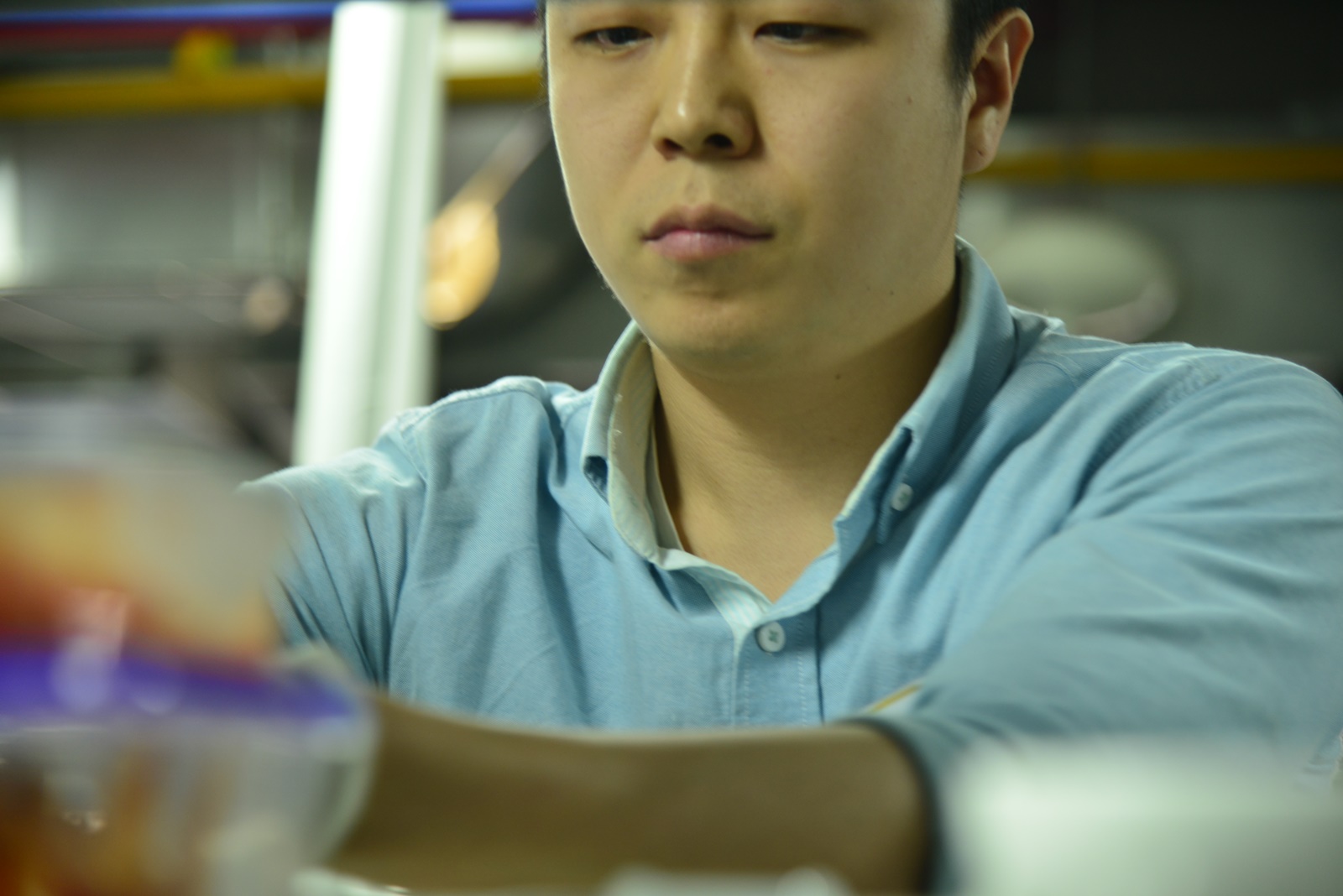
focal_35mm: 100
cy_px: 448
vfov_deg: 13.7
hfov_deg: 20.4
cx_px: 672
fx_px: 3732
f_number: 4
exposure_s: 1/30
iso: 800
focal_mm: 100
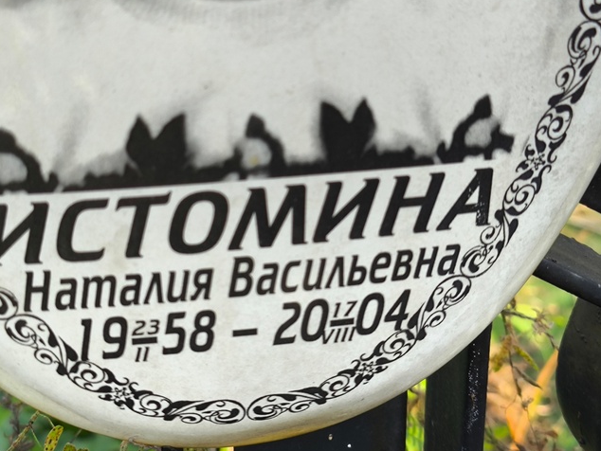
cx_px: 287
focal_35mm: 63
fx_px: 1094
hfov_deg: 30.7
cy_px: 210
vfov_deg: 23.3
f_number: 1.7
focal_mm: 4.71
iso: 50
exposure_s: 1/157
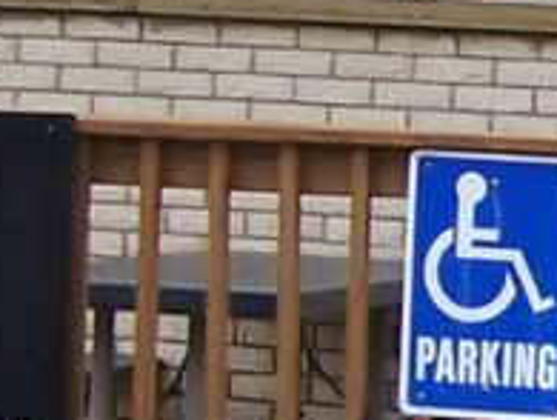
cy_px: 223
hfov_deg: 6.8
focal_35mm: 280
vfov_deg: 5.3
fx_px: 4514
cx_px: 1214
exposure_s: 1/500
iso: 80
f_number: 2.8
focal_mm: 6.3
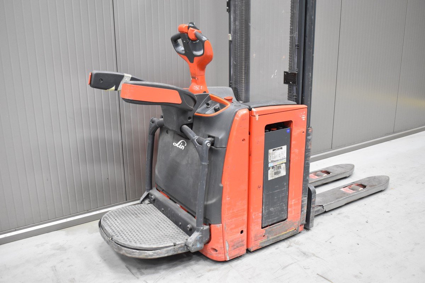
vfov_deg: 38.4
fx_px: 407
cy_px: 142
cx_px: 212
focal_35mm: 34
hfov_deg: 55.1
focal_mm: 23
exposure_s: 1/25
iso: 1600
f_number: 4.5
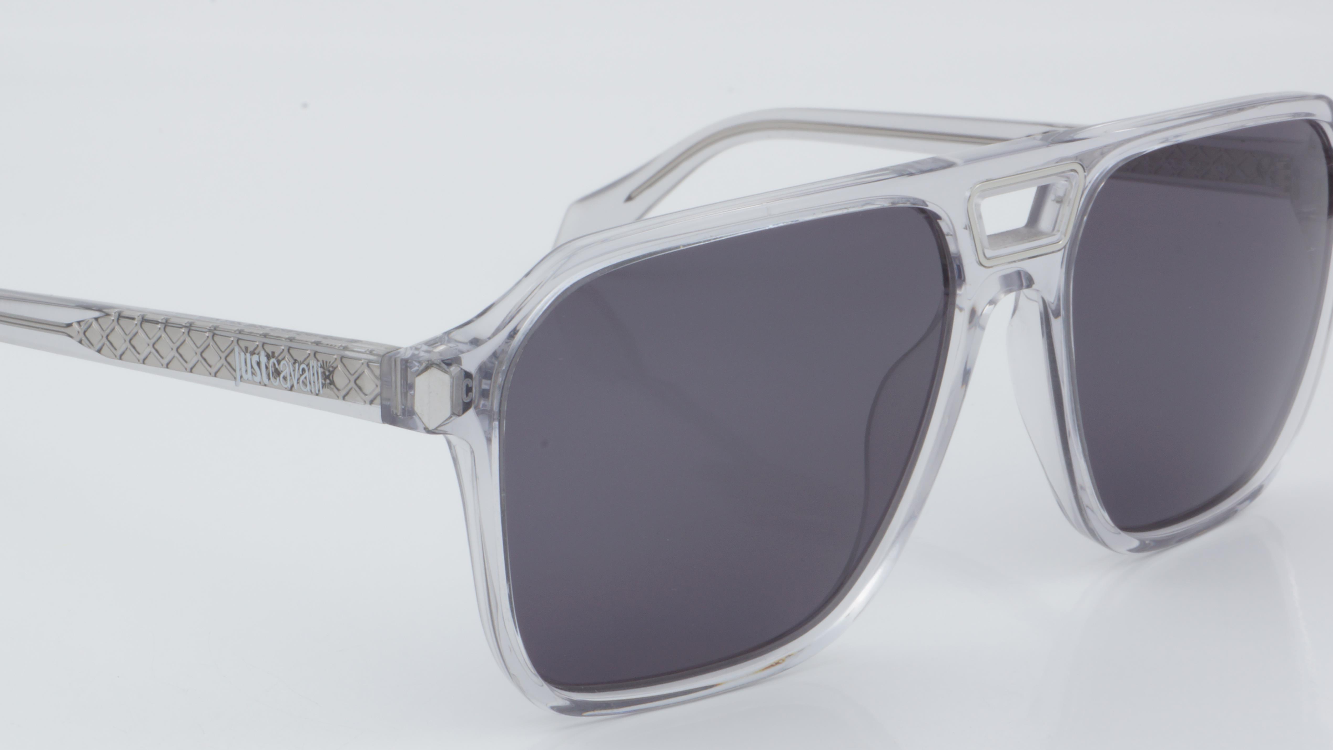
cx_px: 595
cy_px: 402
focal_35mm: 93
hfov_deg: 22.9
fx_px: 3287
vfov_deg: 13.0
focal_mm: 50
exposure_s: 1/3
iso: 100
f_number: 32
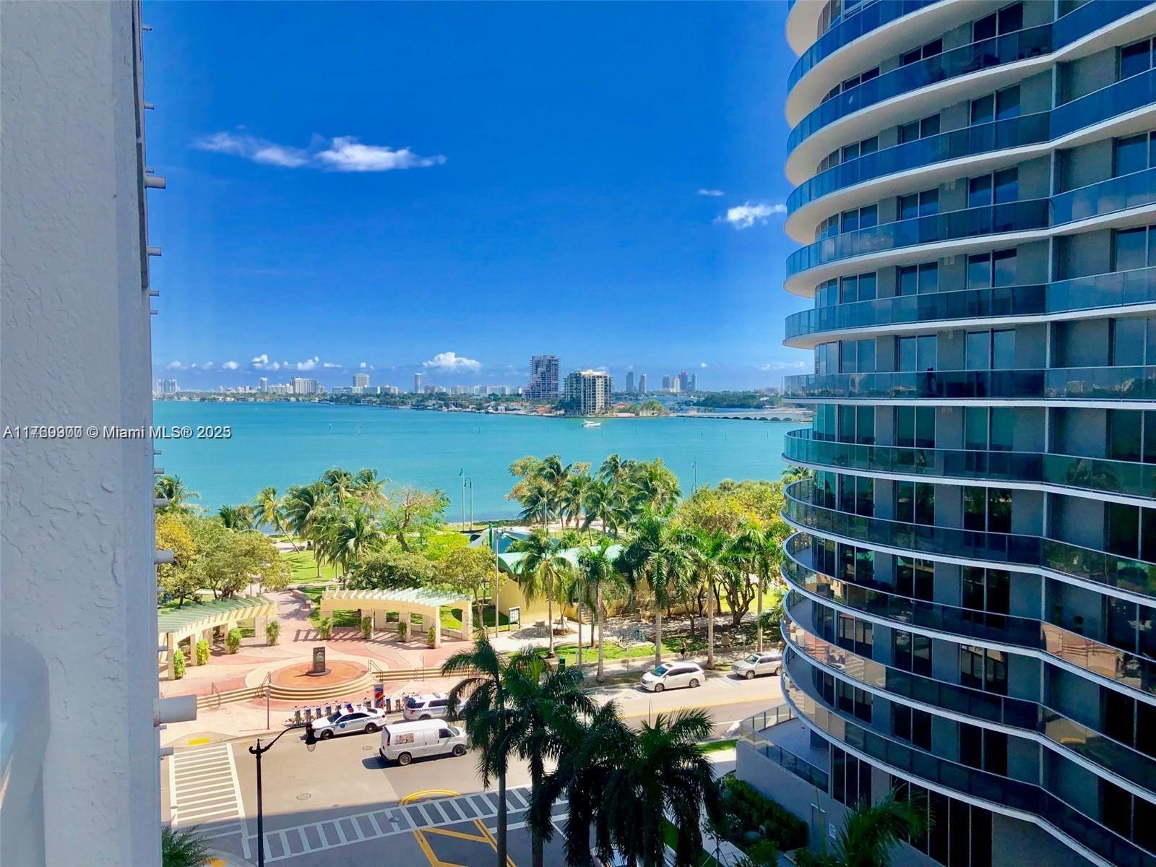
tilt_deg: -1.7
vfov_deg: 49.7
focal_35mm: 28
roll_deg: -0.2
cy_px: 434
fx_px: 935
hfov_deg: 63.4
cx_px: 578
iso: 20
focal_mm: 4
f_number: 1.8
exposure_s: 1/1845
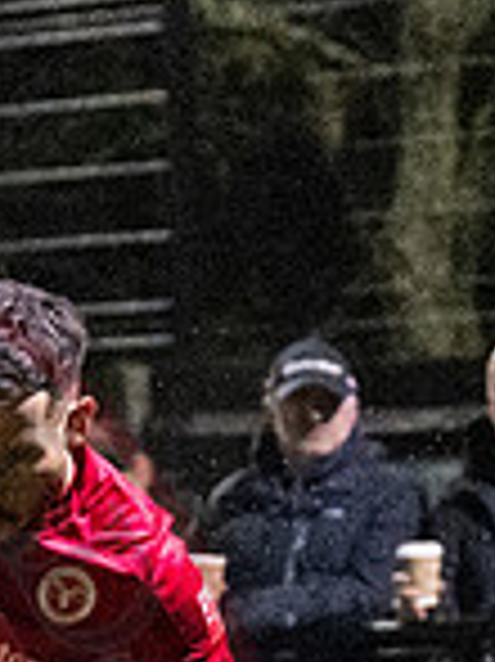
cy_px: 819
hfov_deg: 2.5
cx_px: -84
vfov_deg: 3.3
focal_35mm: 601
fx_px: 11476
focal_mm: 79
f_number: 2.8
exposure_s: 1/1000
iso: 8000
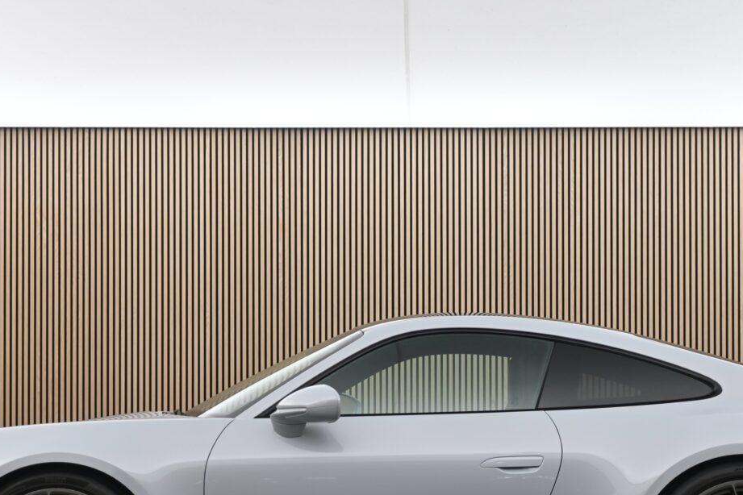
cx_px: 404
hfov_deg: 27.6
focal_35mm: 73
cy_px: 398
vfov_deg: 18.4
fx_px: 1514
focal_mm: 26.5
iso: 450
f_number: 4.5
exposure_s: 1/40
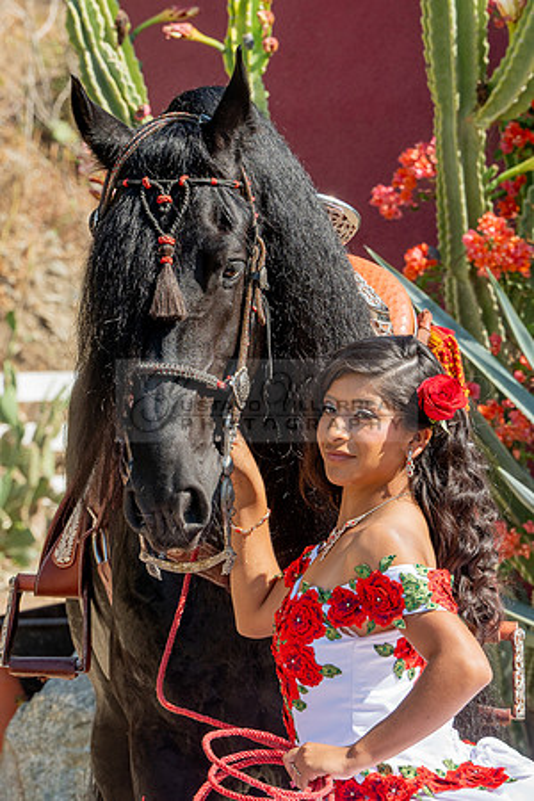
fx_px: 5760
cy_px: 355
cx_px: 275
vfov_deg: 8.0
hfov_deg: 5.3
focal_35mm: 259
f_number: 11
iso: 250
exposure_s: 1/200
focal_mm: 155
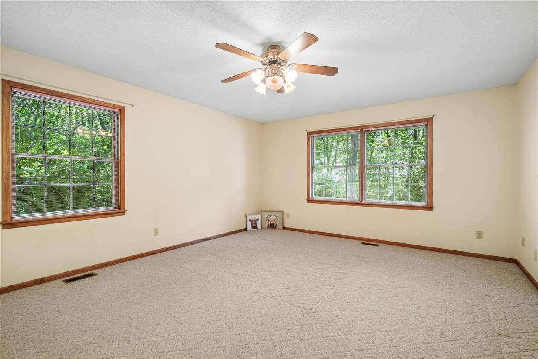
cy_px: 180
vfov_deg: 73.7
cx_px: 269
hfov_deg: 96.7
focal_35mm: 16
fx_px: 239
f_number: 10
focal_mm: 16
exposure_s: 1/4
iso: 400
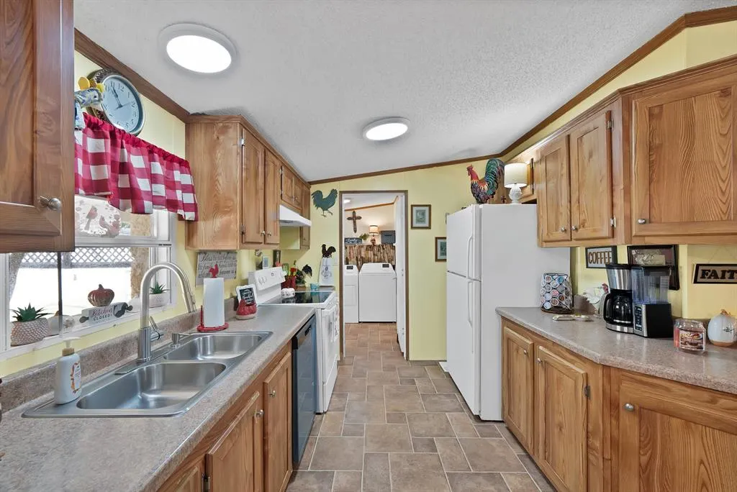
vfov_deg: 81.3
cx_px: 368
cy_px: 246
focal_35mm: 14
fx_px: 287
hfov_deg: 104.2
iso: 640
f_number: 9
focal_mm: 14
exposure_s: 1/4
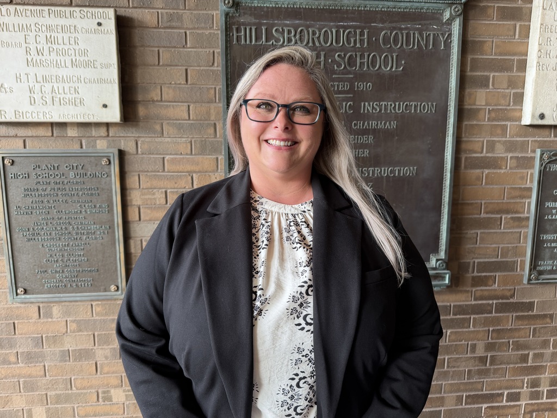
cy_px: 209
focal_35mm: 24
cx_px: 278
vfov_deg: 56.8
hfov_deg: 71.6
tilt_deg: -8.9
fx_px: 386
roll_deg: +0.2
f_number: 1.78
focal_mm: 6.76
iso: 125
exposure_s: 1/121
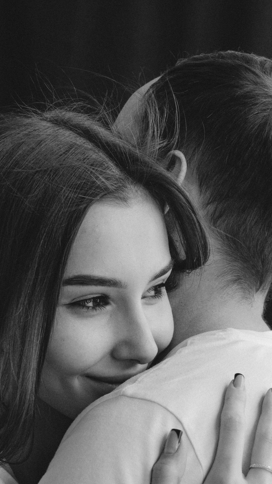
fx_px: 1154
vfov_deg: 23.6
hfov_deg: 13.4
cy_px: 297
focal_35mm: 90
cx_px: 198
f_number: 5
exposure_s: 1/320
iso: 500
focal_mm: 32
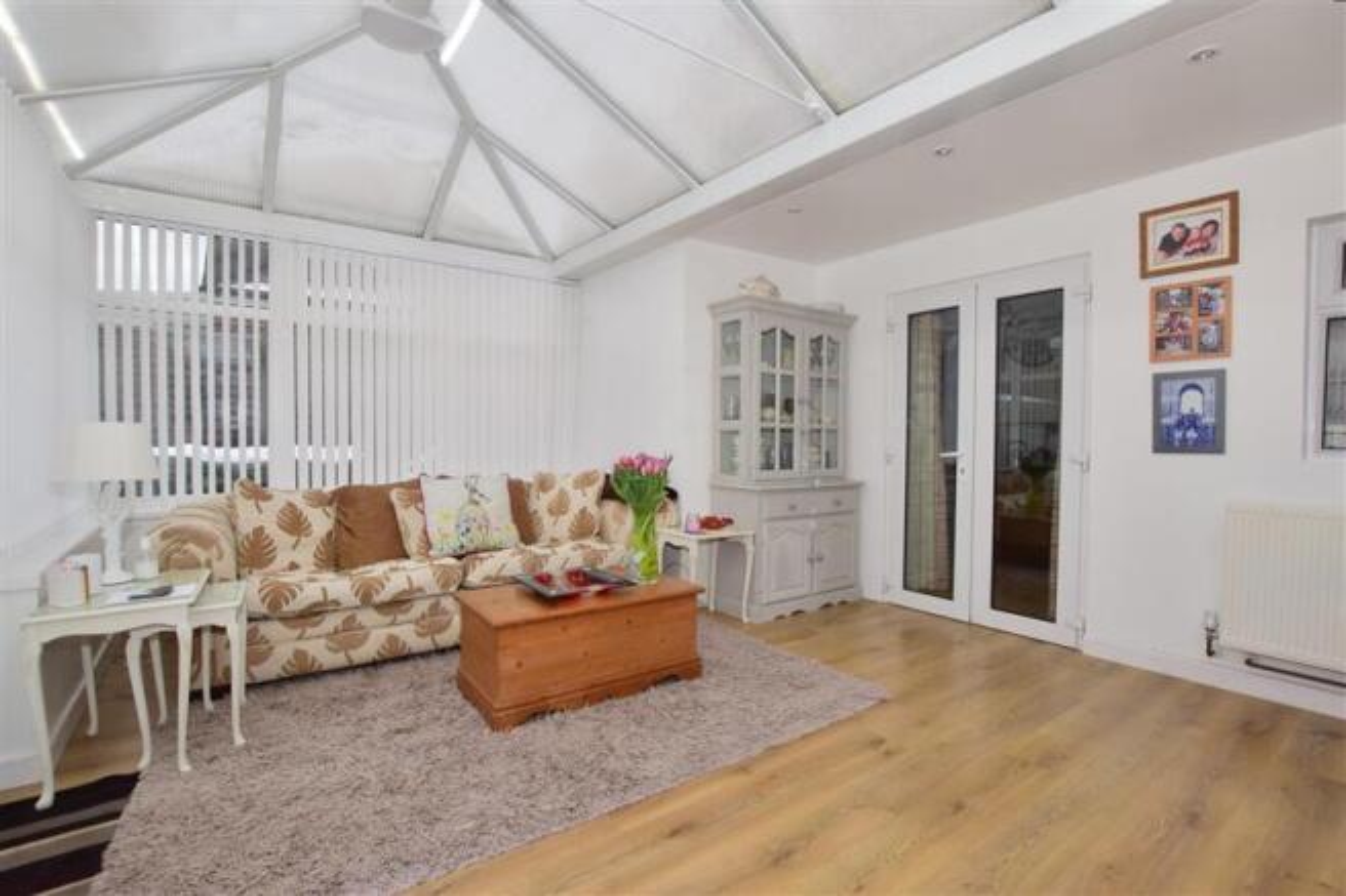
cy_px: 448
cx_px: 673
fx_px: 561
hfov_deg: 100.4
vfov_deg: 77.3
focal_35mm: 15
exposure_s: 1/200
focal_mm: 10
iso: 500
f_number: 11
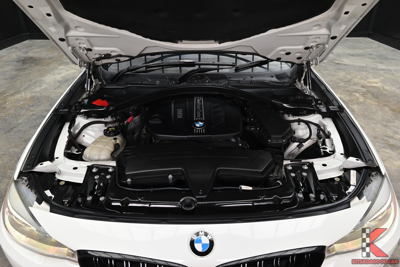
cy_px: 134
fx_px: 295
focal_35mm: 26
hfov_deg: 68.4
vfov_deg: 48.8
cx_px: 200
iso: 280
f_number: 6.7
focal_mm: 26.5
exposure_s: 1/45
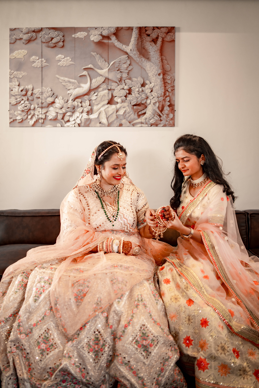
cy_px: 194
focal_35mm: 35
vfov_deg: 54.4
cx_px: 130
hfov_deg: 37.9
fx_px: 378
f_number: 1.6
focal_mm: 35
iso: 500
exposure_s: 1/400
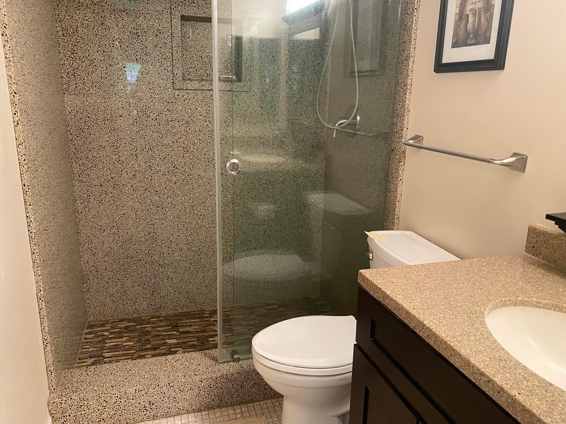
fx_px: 425
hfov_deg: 67.3
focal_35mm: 26
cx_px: 283
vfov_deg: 53.1
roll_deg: -1.3
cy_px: 212
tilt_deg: -15.5
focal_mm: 4.25
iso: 400
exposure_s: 1/60
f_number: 1.8
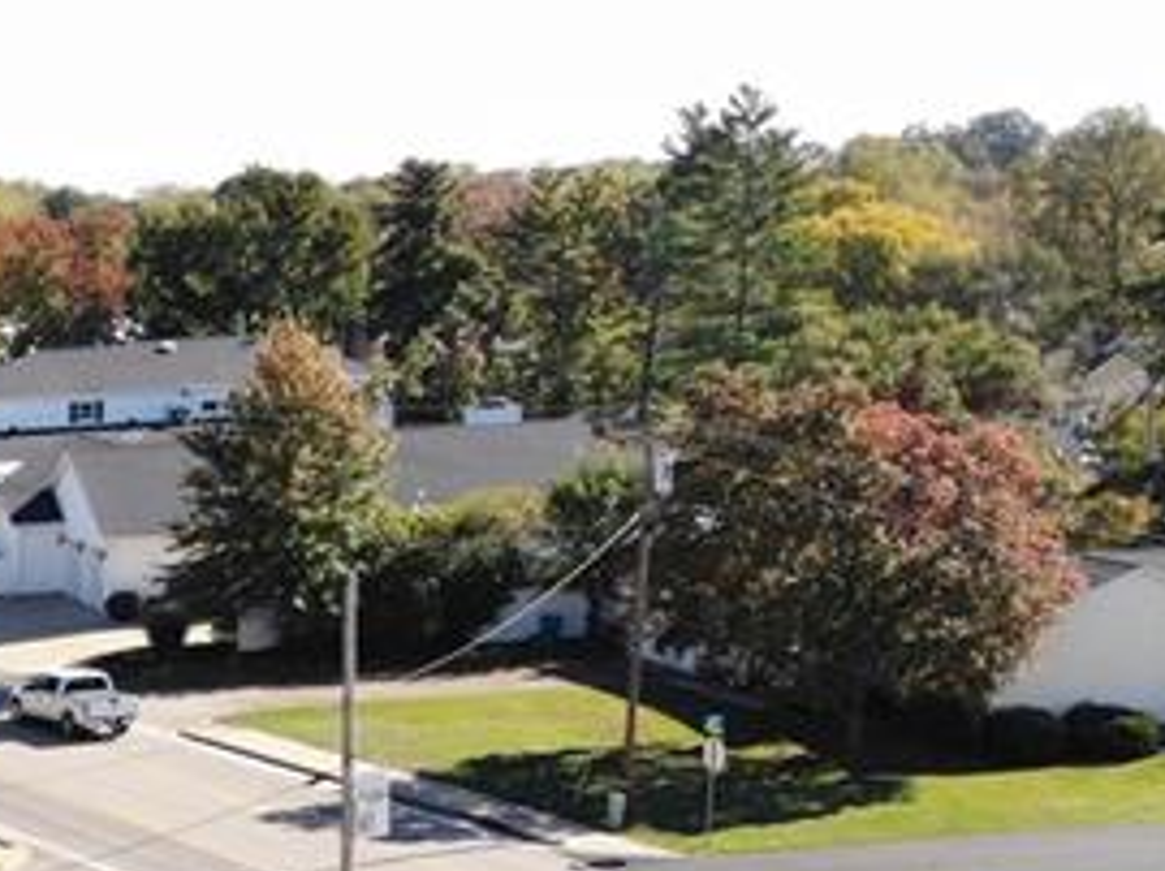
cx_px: -1031
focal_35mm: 91
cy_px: 1166
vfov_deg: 15.4
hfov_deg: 17.0
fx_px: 3060
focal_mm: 4.5
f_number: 2.8
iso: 103
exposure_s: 1/452
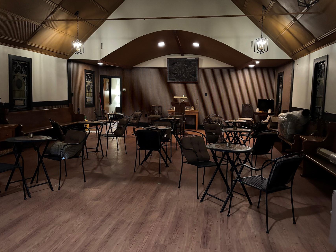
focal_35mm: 31
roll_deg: -1.8
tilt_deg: -4.1
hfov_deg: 58.3
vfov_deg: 45.3
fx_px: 301
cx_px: 161
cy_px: 111
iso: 1000
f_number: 1.6
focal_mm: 5.96
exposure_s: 1/24
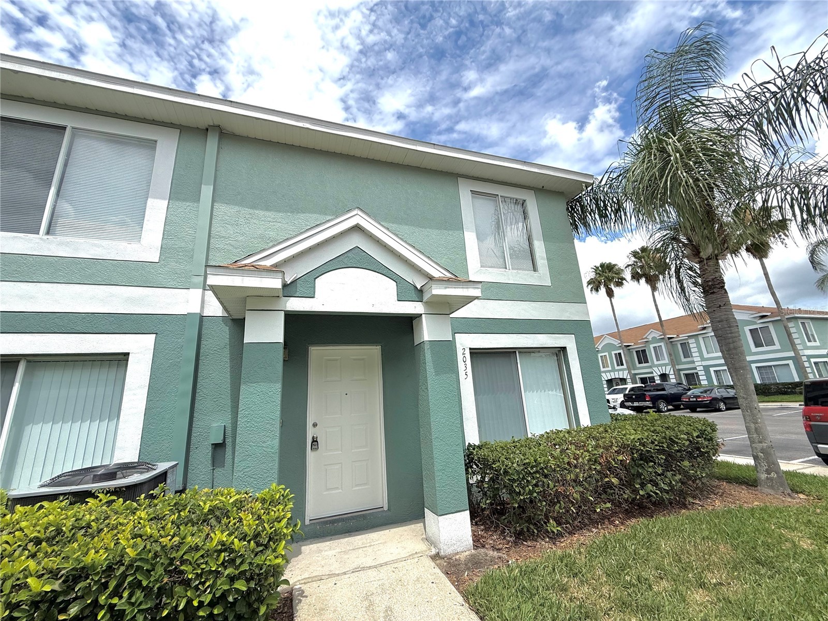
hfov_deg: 102.1
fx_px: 335
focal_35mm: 14
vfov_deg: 85.7
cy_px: 310
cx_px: 414
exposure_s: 1/2717
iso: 50
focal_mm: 2.22
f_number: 2.2
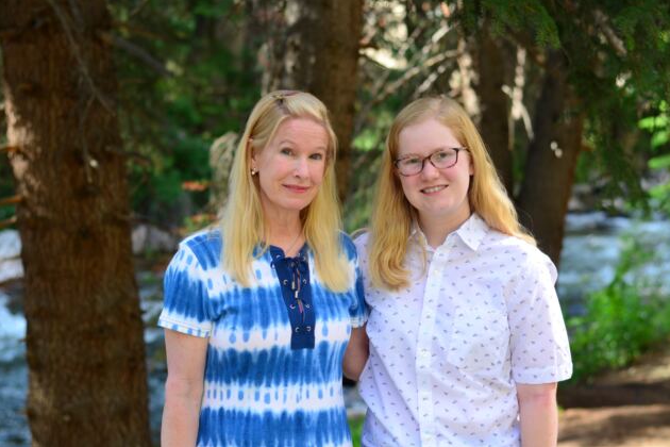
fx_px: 1414
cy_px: 223
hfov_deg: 26.7
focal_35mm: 76
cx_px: 338
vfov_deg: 17.9
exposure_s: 1/160
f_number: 2.8
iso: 100
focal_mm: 50
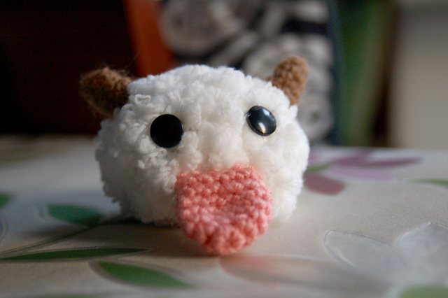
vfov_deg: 18.9
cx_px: 224
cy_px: 149
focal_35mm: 72
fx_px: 895
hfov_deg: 28.1
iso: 800
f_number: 4.2
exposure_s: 1/25
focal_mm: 48
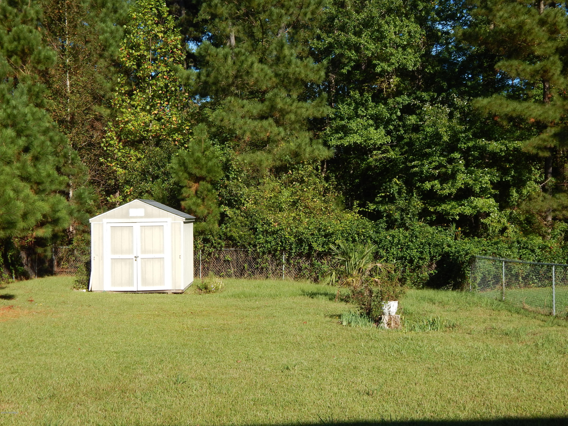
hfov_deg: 43.9
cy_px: 213
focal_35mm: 43
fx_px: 706
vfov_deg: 33.6
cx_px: 284
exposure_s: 1/1000
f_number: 3.6
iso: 125
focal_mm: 7.7
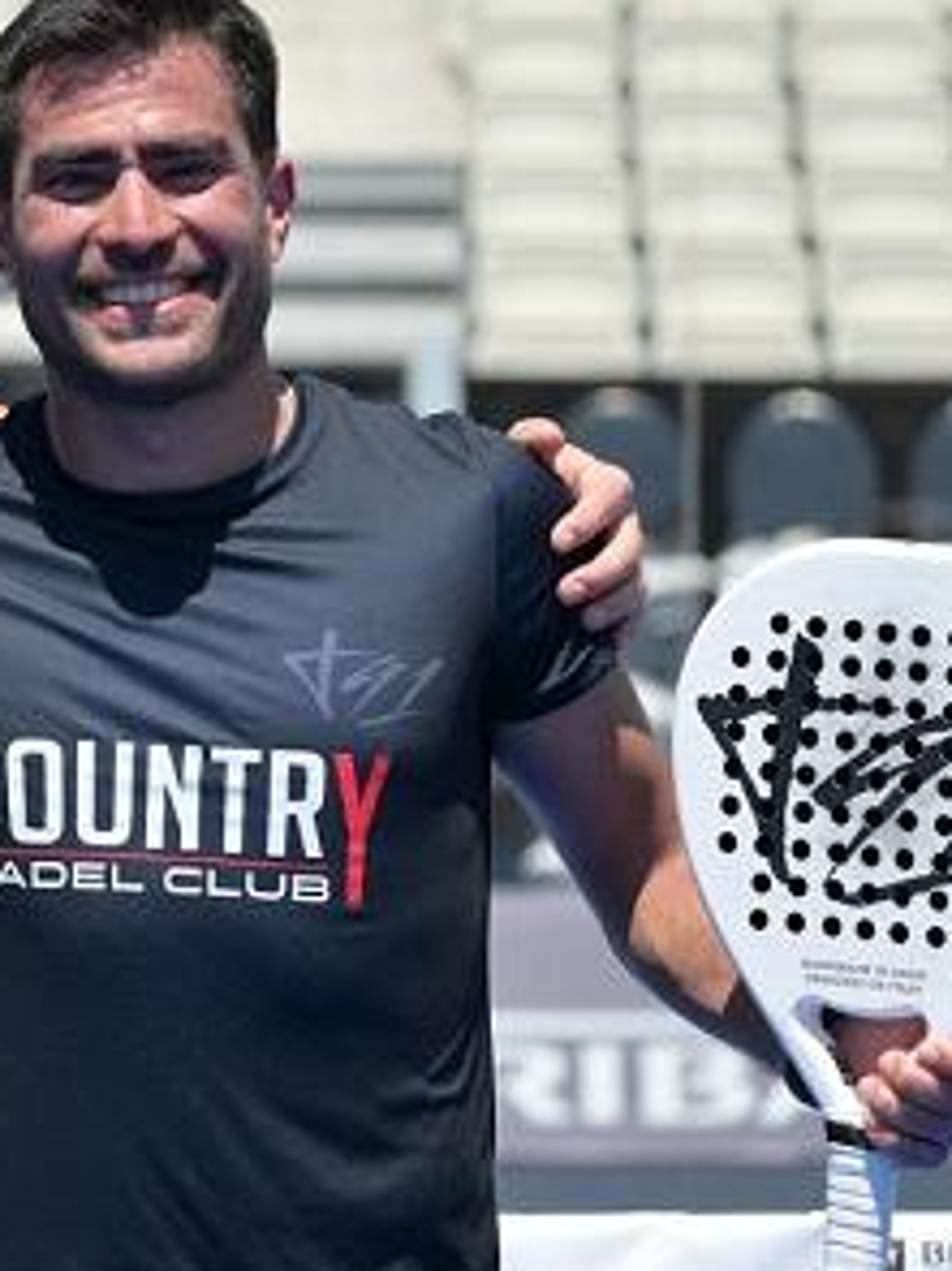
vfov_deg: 7.2
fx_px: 10055
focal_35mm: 274
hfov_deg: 5.4
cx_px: -267
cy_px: 687
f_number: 4.5
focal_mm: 105
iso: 500
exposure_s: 1/4000
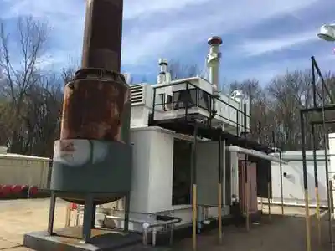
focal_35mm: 29
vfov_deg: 48.2
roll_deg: -1.3
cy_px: 126
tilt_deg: +9.9
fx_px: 281
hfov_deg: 61.7
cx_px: 168
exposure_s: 1/1721
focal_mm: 4.15
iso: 32
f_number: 2.2
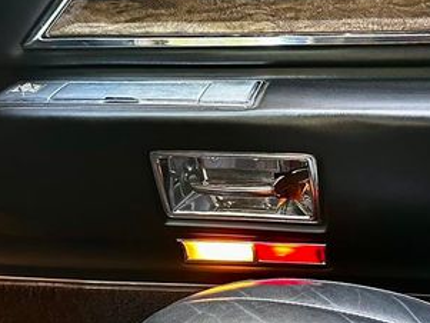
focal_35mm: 51
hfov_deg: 36.7
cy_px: 121
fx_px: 634
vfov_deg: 28.5
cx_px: 313
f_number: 1.78
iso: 1000
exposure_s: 1/58
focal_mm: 6.86
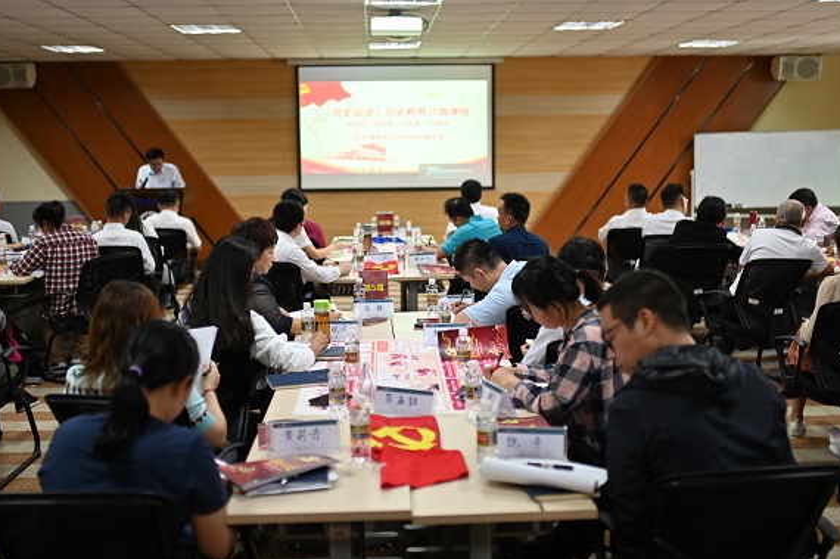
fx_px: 1002
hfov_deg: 45.5
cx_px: 407
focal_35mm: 43
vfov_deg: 31.1
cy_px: 283
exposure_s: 1/100
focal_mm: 35
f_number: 1.4
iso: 250
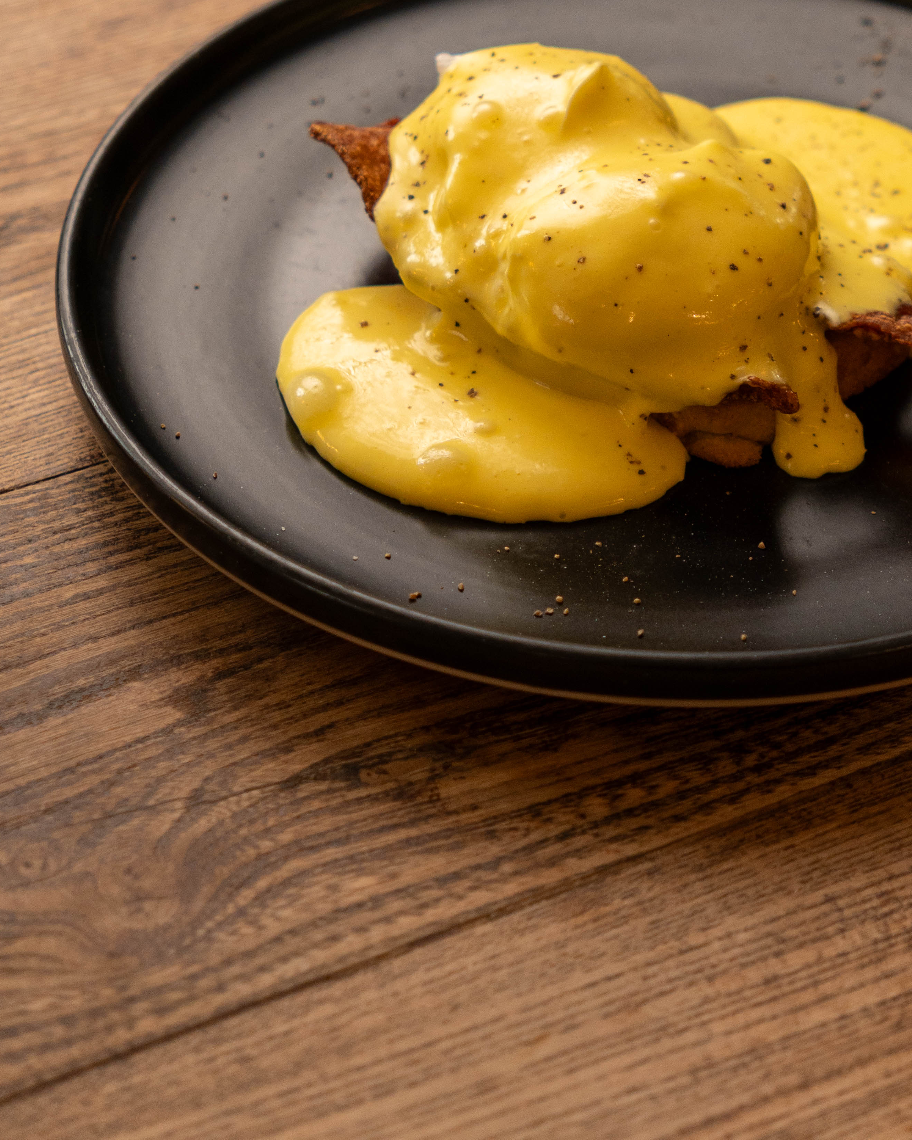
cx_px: 645
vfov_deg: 21.8
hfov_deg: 17.6
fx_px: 2931
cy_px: 247
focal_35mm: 87
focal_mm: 33
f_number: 2.8
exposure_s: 1/160
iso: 500
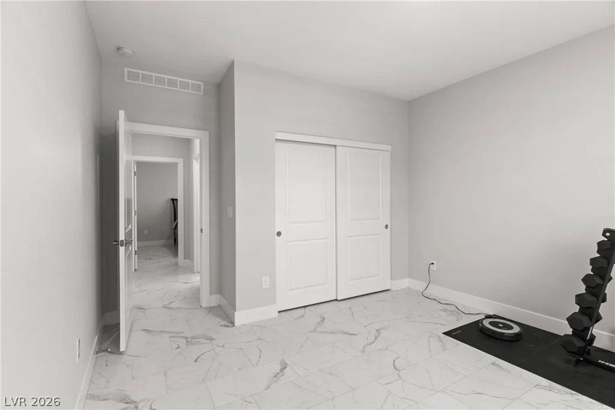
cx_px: 308
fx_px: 290
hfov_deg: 93.3
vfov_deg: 70.5
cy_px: 205
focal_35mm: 17
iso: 400
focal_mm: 17
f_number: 8
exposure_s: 1/8
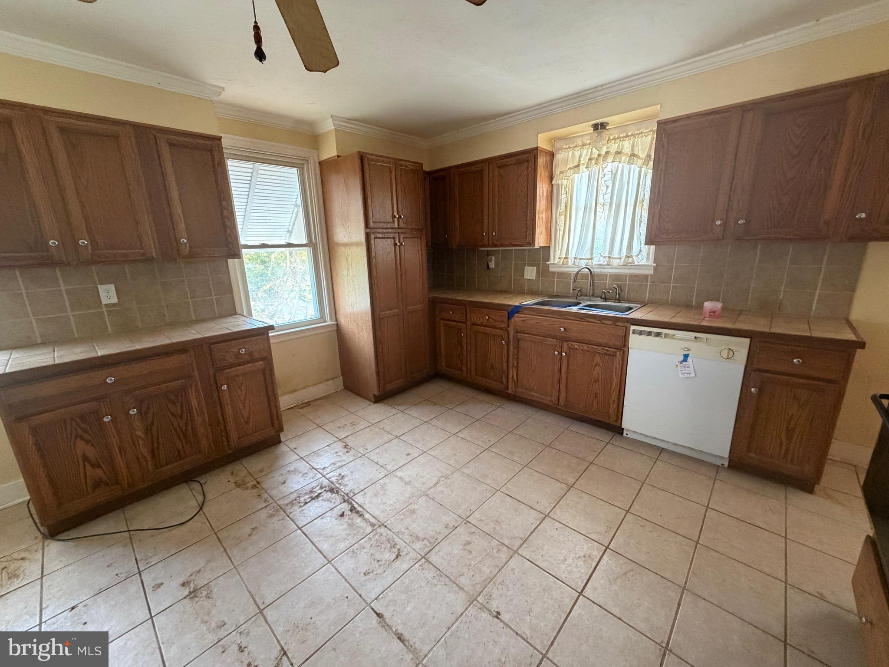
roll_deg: +2.7
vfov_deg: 85.7
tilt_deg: -14.2
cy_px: 334
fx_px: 360
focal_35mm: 14
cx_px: 444
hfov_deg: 102.1
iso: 400
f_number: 2.2
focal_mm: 2.22
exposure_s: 1/60
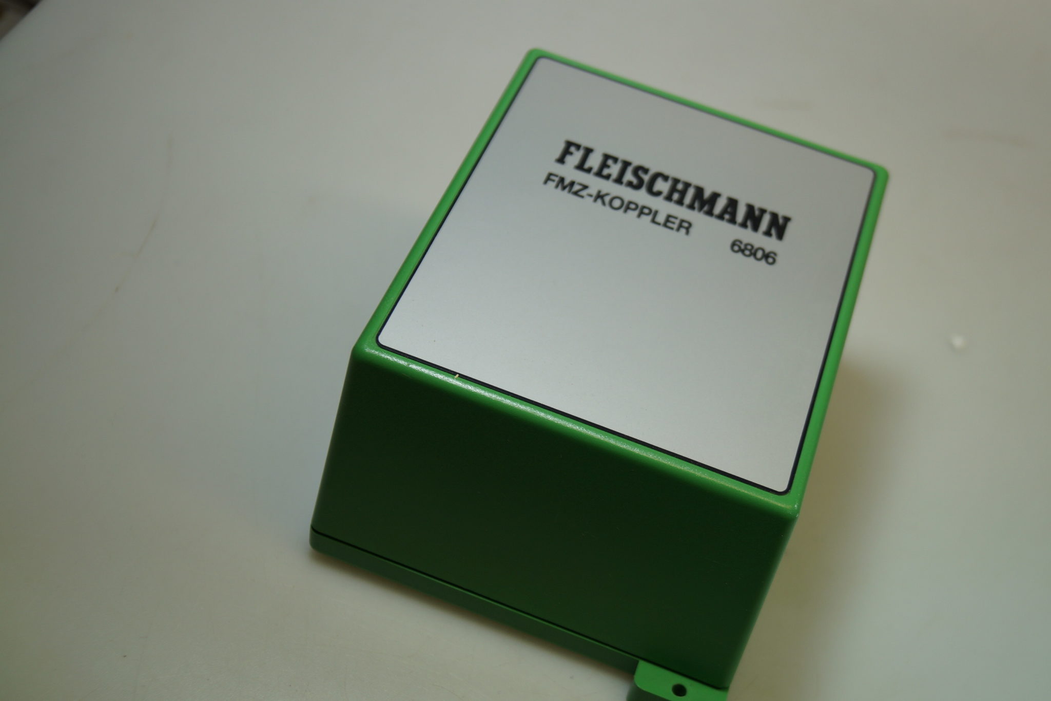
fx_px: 1314
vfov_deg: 29.9
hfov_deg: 43.6
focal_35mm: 45
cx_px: 526
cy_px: 350
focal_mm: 30
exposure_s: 1/160
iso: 160
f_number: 4.5
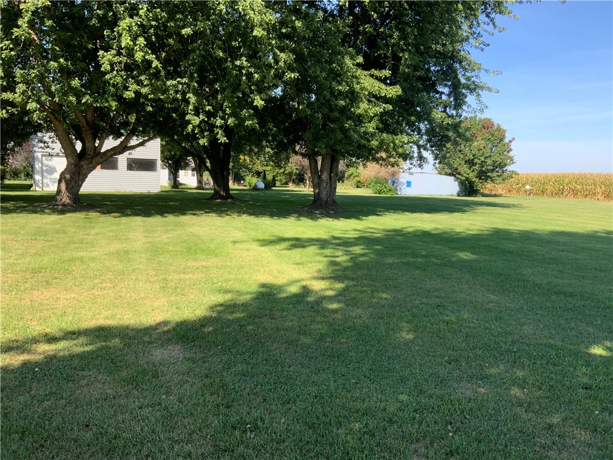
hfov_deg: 61.7
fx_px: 514
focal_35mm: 29
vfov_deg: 48.2
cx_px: 306
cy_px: 230
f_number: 1.8
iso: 16
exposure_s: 1/580
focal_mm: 3
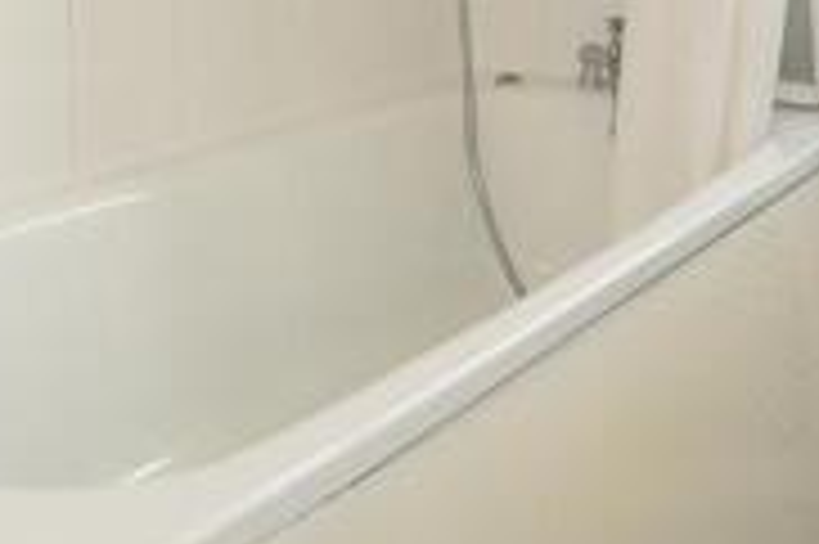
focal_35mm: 54
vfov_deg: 22.2
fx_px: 1227
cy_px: -184
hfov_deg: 35.4
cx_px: 135
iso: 200
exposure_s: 1/20
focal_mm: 10
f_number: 5
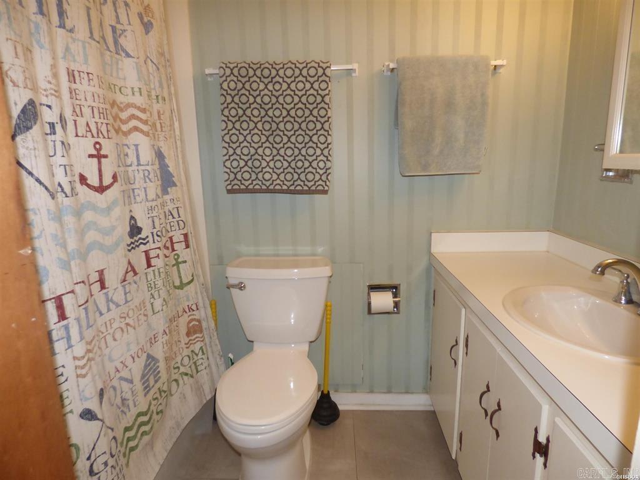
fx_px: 370
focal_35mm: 20
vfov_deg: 66.0
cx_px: 320
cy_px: 240
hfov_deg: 81.7
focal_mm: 3.58
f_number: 2.8
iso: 400
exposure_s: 1/50
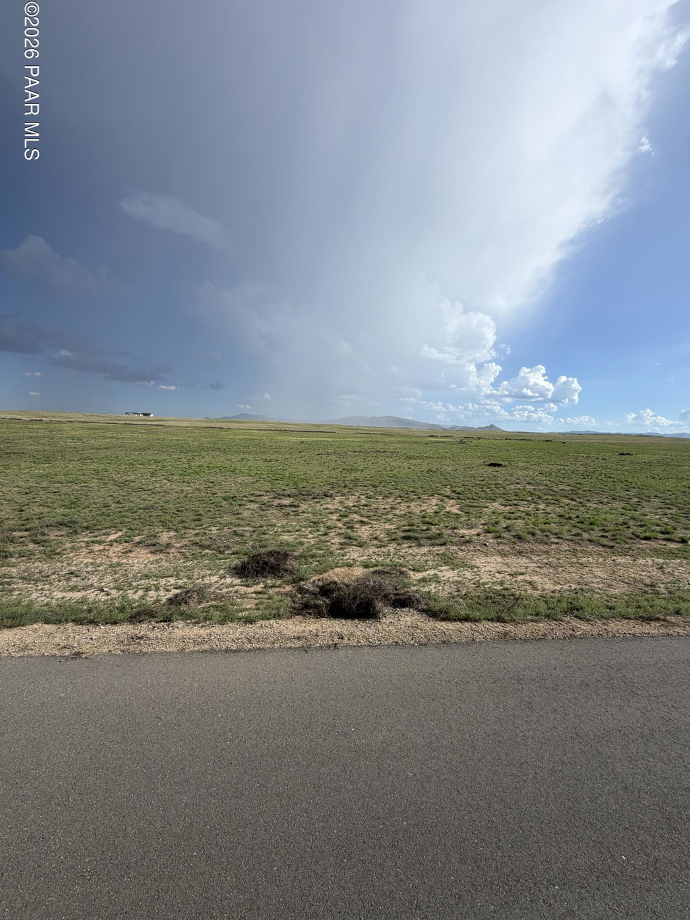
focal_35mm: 14
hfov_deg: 85.7
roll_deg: -3.6
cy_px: 460
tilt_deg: -4.6
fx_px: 372
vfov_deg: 102.1
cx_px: 345
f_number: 2.2
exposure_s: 1/1339
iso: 20
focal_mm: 2.22
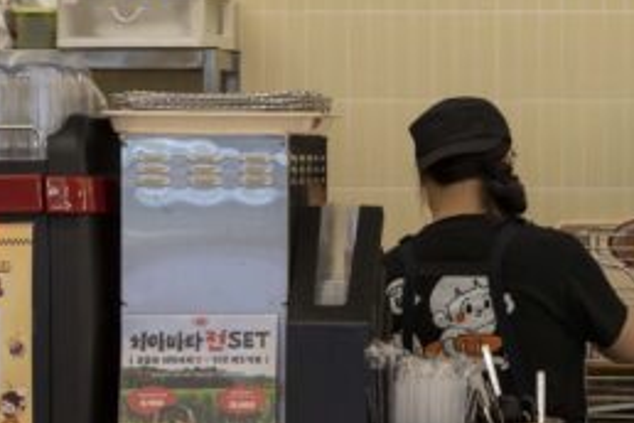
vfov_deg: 10.5
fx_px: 2307
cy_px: 141
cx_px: 560
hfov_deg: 15.5
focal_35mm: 131
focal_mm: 33
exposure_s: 1/160
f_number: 4.5
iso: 640
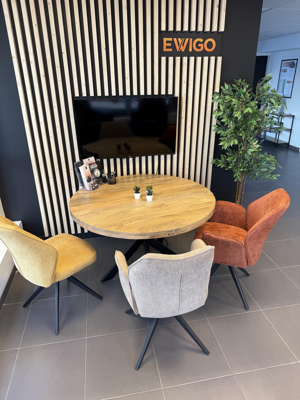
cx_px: 150
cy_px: 200
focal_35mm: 24
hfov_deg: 56.8
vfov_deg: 71.6
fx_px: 277
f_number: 1.78
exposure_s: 1/121
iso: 125
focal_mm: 6.76
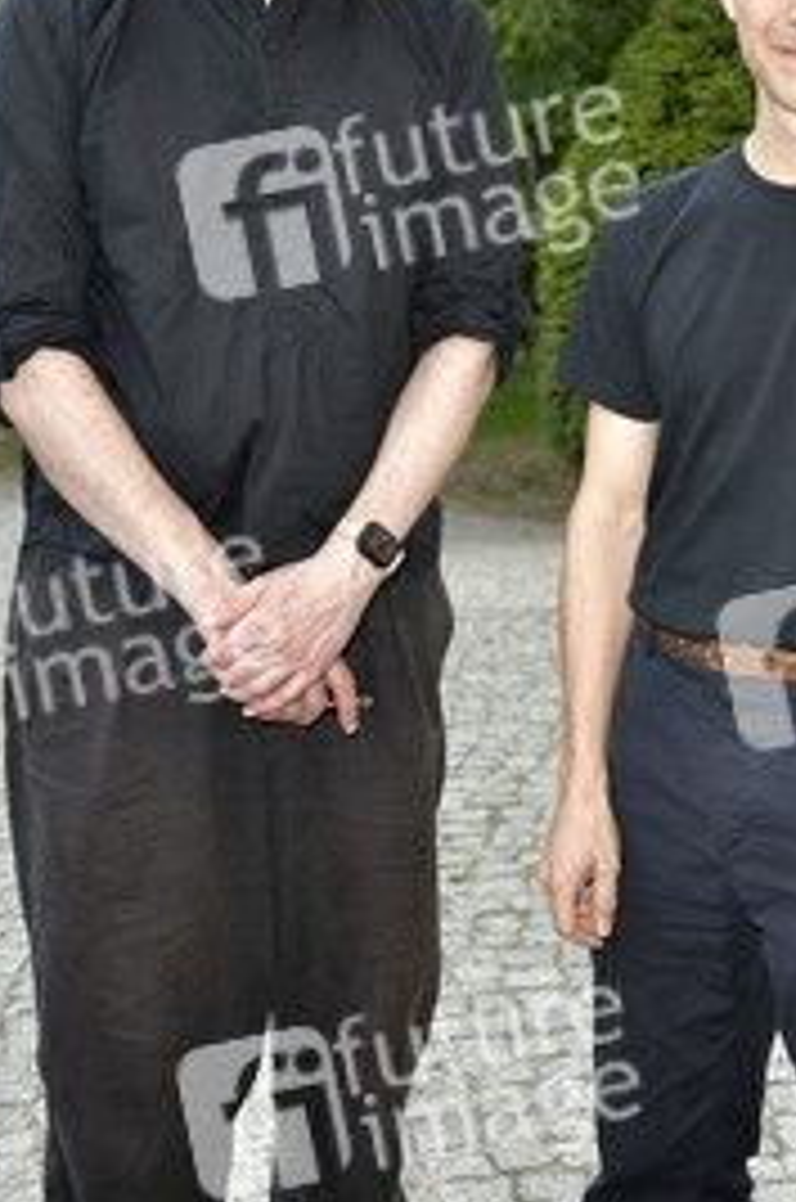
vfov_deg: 33.2
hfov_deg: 22.4
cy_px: 419
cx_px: 540
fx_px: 1998
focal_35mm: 60
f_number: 5.6
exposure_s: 1/250
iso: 640
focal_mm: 40
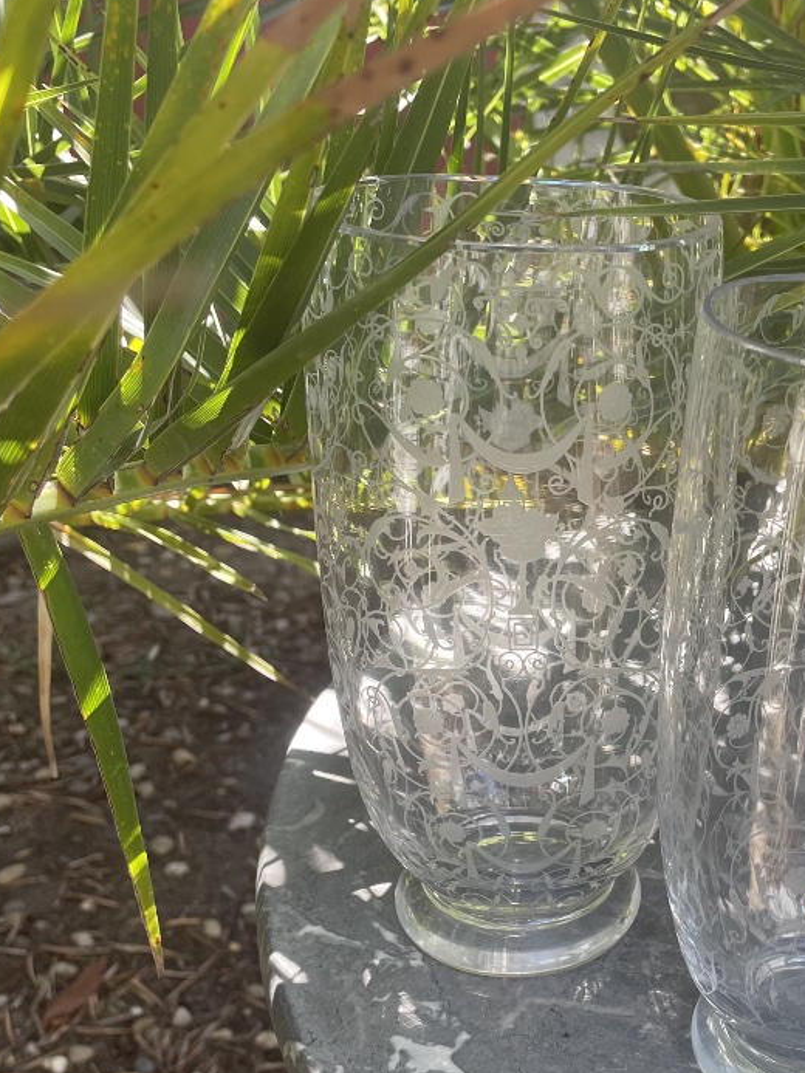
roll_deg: -5.8
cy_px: 745
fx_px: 1395
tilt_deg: -30.6
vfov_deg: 41.3
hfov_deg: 31.1
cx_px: 680
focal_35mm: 45
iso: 32
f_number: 1.6
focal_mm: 4.2
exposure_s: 1/216
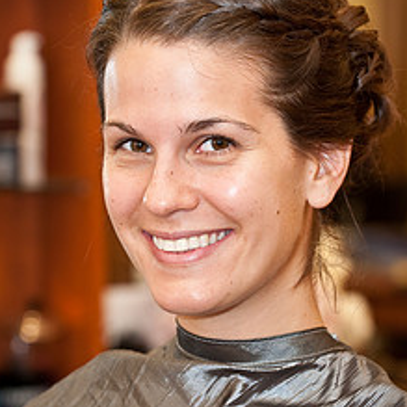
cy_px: 184
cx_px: 213
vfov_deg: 9.6
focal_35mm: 183
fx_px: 2434
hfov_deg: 9.6
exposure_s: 1/60
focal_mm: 105
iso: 640
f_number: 5.6
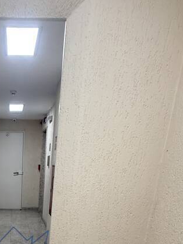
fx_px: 254
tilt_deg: -20.9
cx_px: 13
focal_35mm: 36
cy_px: 256
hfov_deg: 36.7
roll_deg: +0.1
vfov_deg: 42.5
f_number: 2.2
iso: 200
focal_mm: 2.22
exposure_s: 1/120
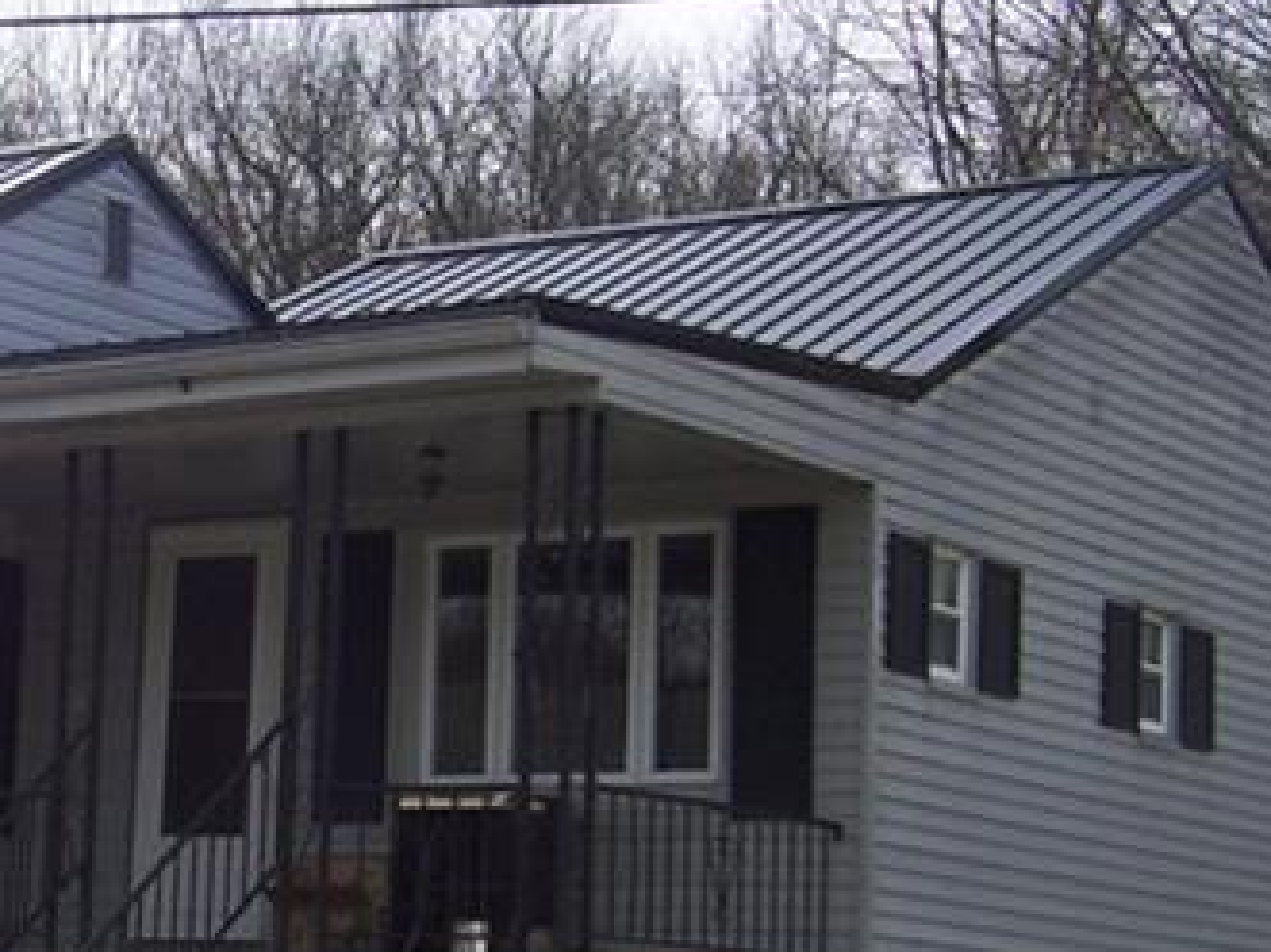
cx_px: -192
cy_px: 687
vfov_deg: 13.3
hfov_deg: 17.1
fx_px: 4074
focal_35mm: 111
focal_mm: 6
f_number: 4.8
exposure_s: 1/500
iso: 80
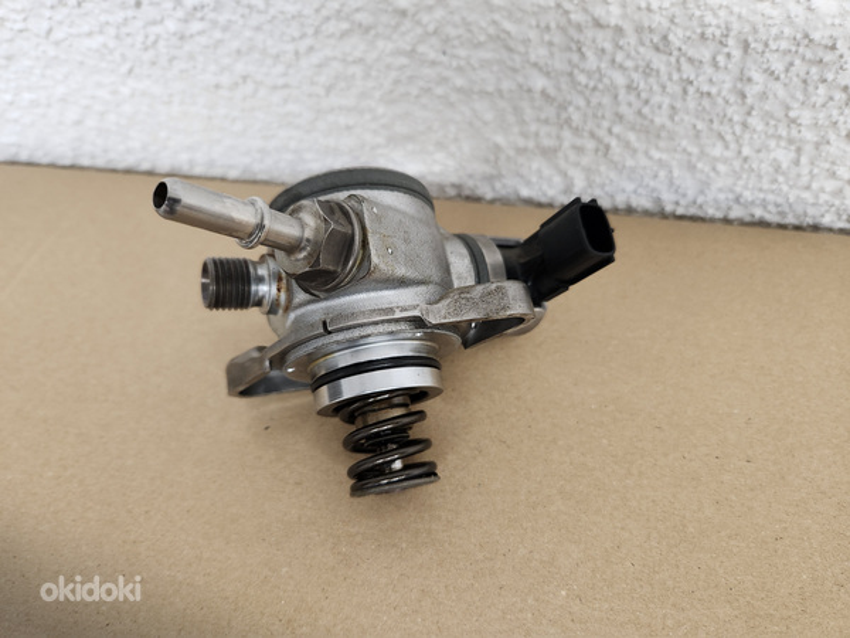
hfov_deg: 73.9
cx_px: 425
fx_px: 565
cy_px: 319
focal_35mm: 23
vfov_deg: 58.9
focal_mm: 5.4
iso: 400
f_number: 1.8
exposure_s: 1/100
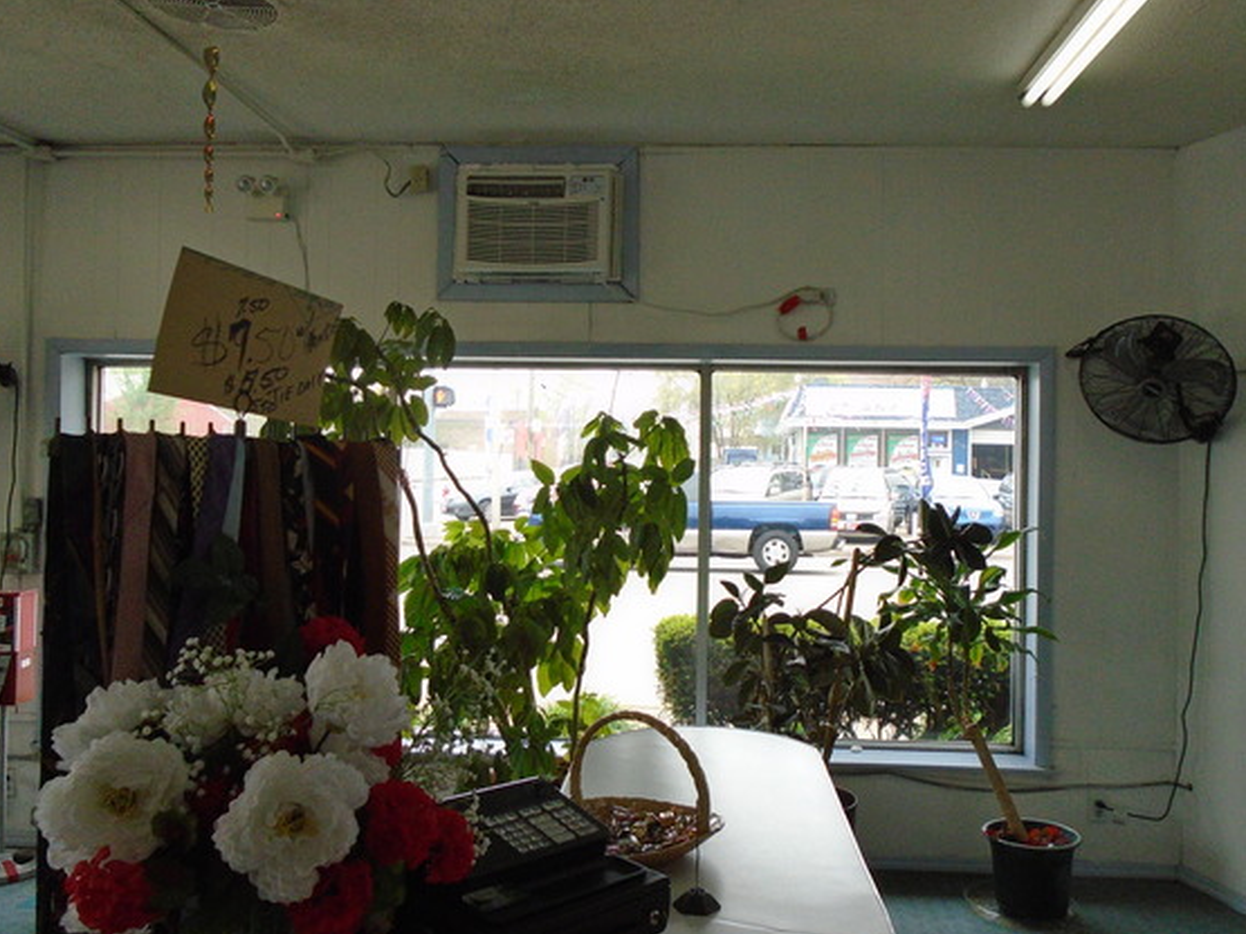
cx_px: 689
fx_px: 1080
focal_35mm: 30
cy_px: 447
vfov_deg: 46.8
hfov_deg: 59.8
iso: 320
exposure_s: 1/250
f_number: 3.2
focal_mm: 4.6
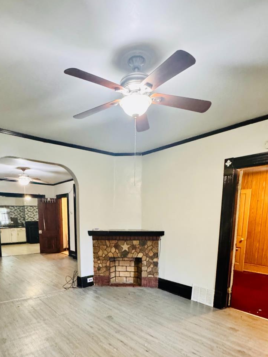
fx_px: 227
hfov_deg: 60.8
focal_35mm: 22
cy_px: 253
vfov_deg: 72.8
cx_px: 113
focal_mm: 2.22
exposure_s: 1/60
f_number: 2.2
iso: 1250
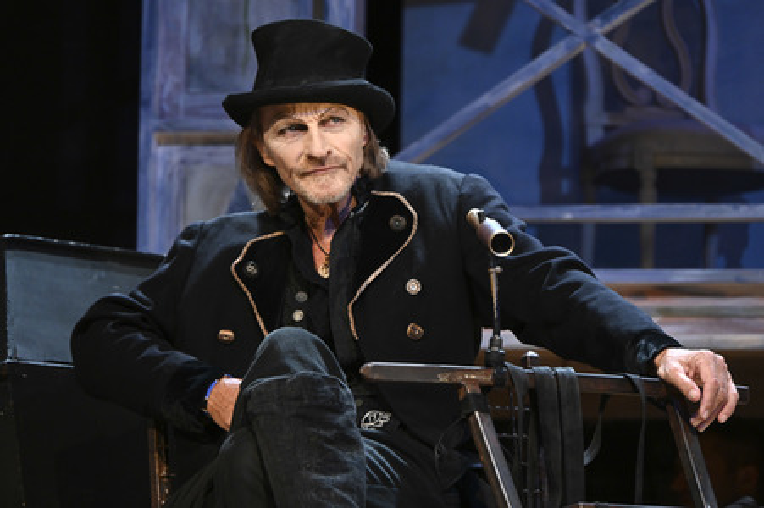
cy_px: 254
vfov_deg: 6.9
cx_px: 382
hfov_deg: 10.3
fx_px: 4241
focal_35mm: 200
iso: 3200
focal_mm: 200
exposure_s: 1/200
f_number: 6.3
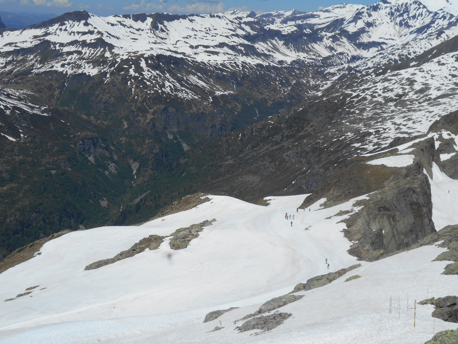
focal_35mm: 50
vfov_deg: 29.1
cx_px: 229
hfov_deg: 38.2
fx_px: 662
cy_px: 172
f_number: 4.5
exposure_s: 1/1600
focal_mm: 8.8
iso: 80
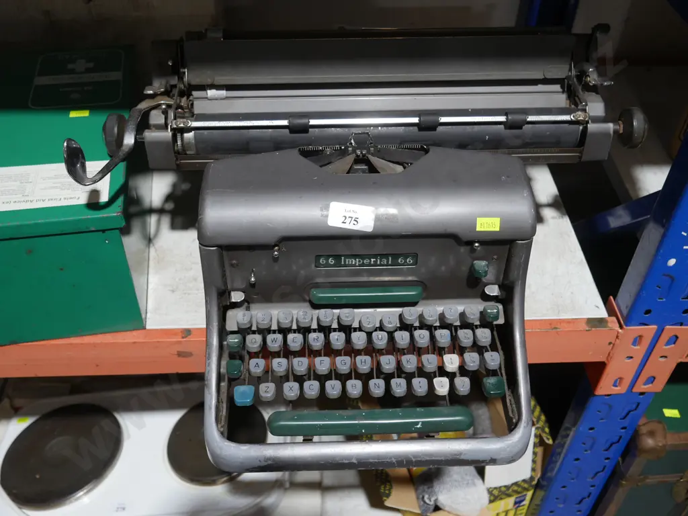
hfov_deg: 51.4
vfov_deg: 39.7
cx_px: 344
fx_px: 716
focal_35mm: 36
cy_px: 258
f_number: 4
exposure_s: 1/60
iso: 500
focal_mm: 18
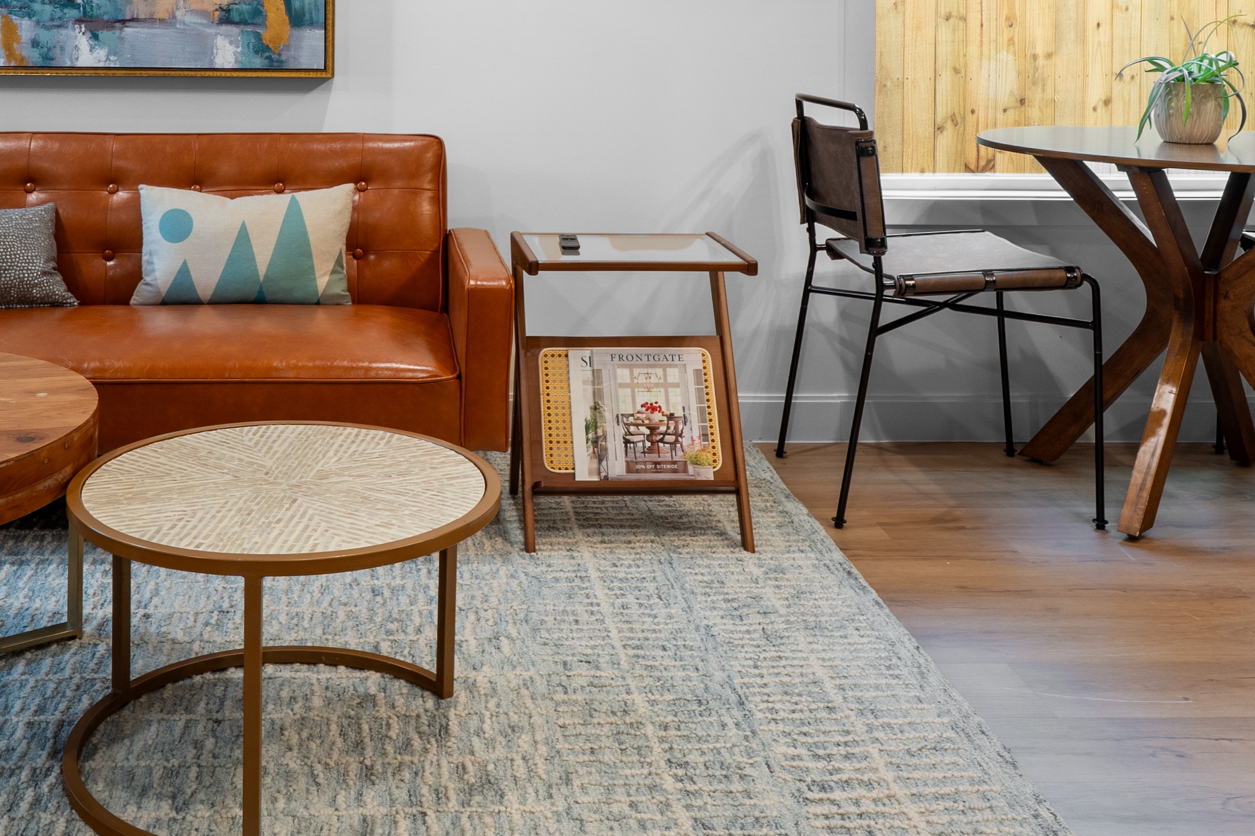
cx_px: 418
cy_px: 22
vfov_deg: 29.5
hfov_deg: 45.0
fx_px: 1488
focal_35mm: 43
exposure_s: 1.5
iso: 100
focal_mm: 12.2
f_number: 8
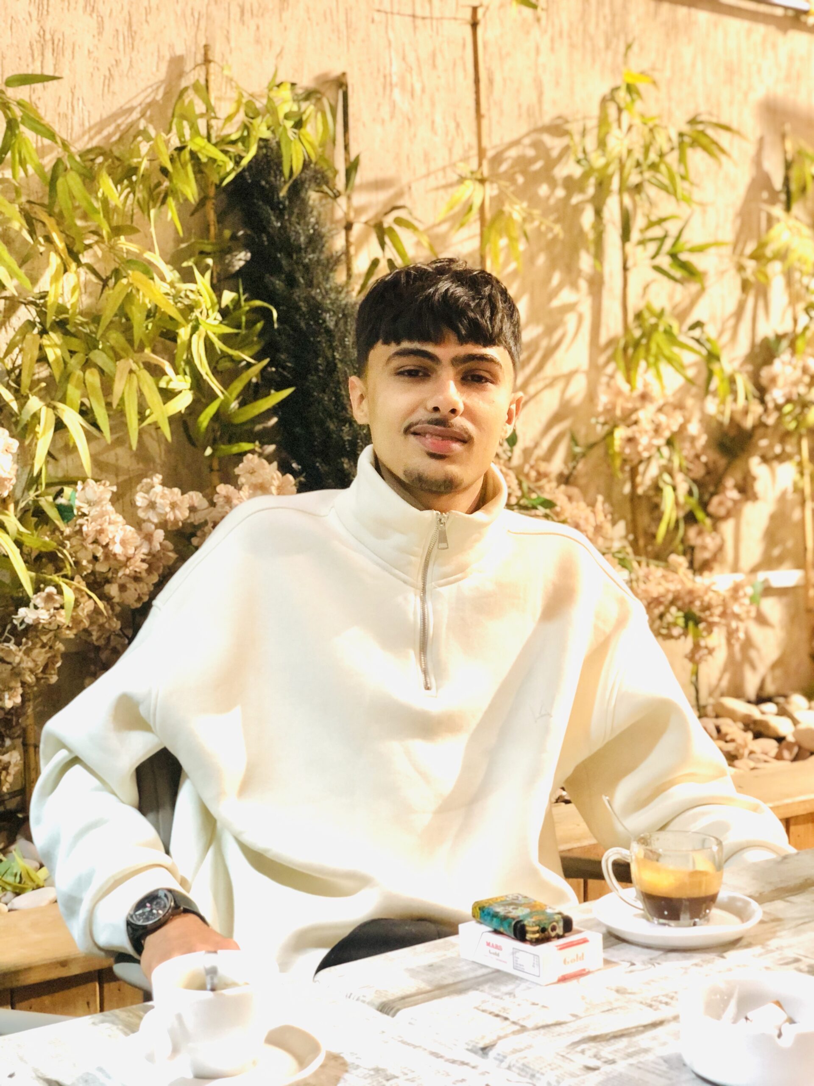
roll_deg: +0.7
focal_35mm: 52
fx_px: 1630
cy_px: 543
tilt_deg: -3.8
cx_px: 407
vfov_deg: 36.8
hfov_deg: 28.0
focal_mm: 6
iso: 160
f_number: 2.4
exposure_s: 1/10
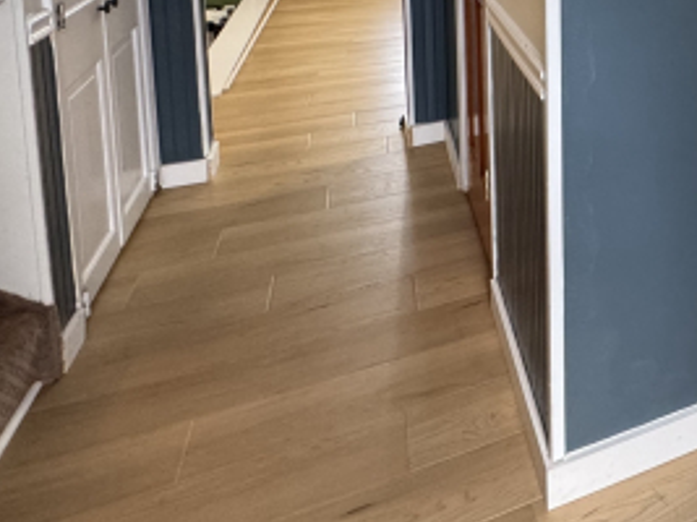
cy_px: -94
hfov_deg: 44.2
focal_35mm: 35
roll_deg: -0.6
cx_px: 709
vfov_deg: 33.6
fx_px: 704
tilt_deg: -6.6
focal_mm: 2.22
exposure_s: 1/60
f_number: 2.2
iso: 500
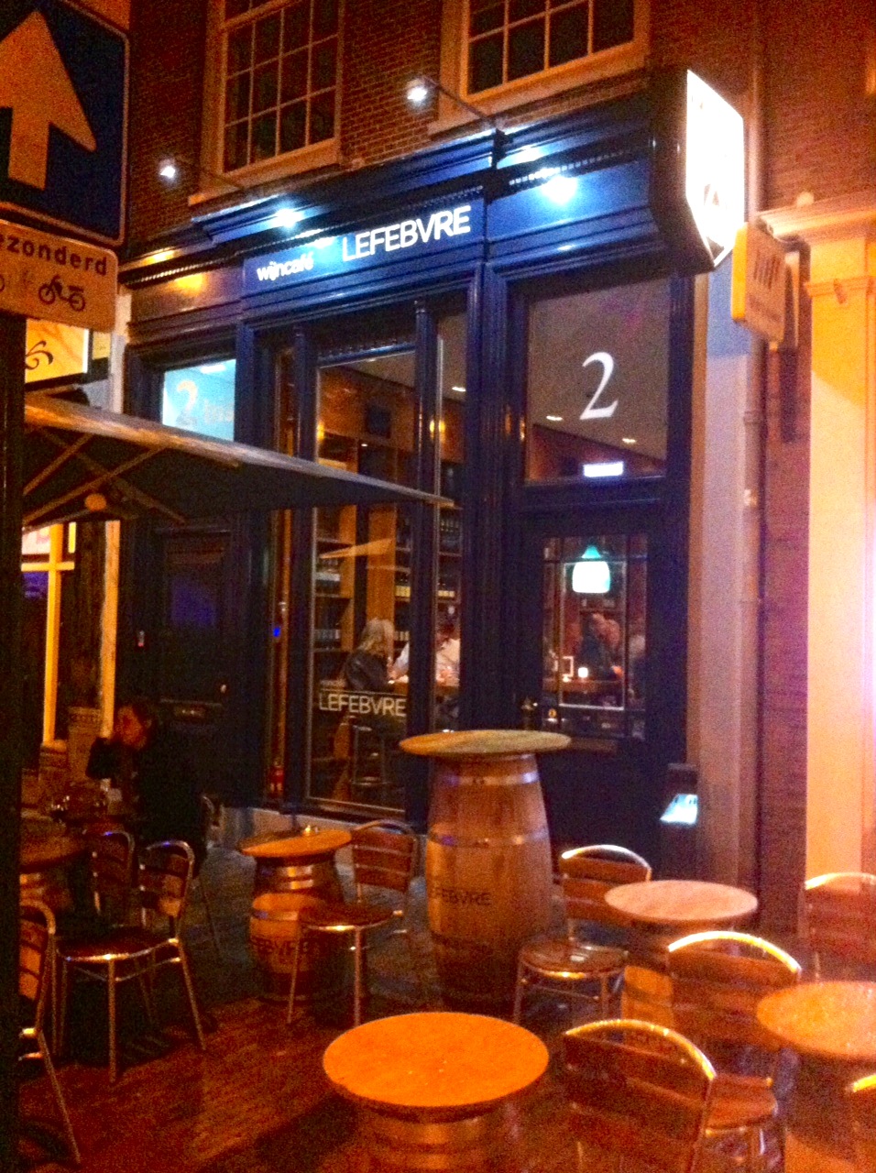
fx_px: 1184
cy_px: 586
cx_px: 438
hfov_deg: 40.6
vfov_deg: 52.7
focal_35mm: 35
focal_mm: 3.85
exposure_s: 1/15
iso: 1000
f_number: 2.8
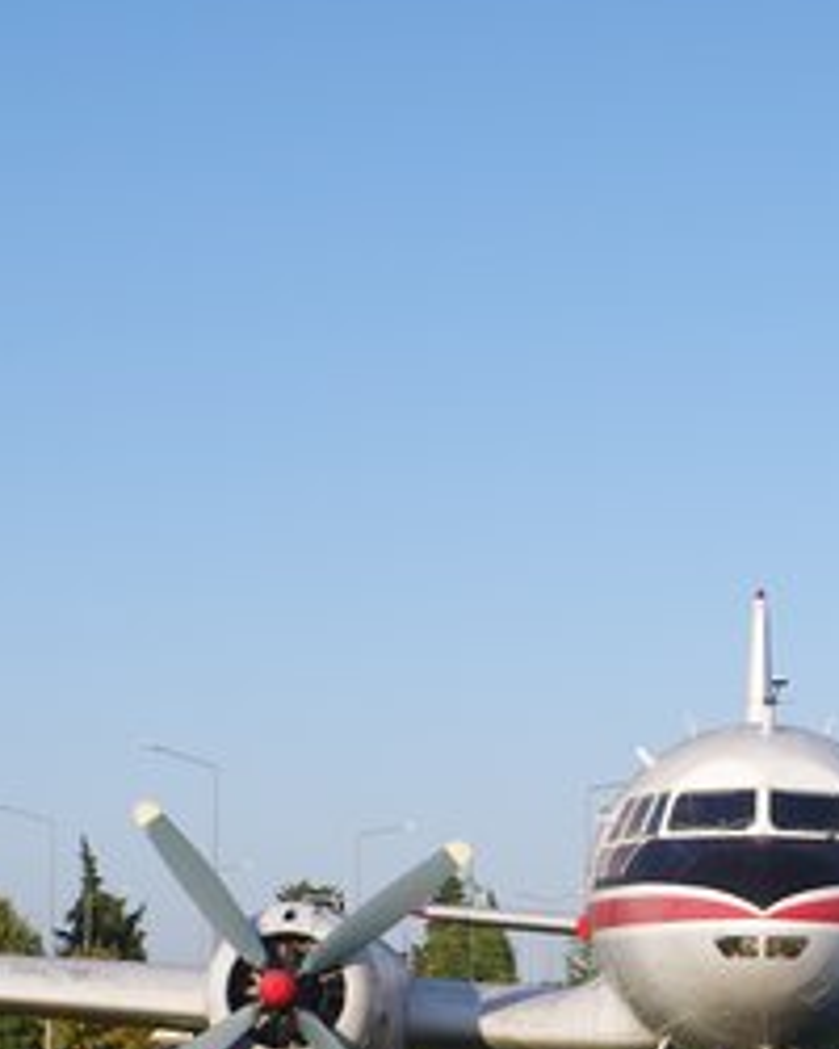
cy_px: 1015
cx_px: 730
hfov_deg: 16.1
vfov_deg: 19.7
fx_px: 2933
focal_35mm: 94
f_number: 7.1
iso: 100
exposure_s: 1/200
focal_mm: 21
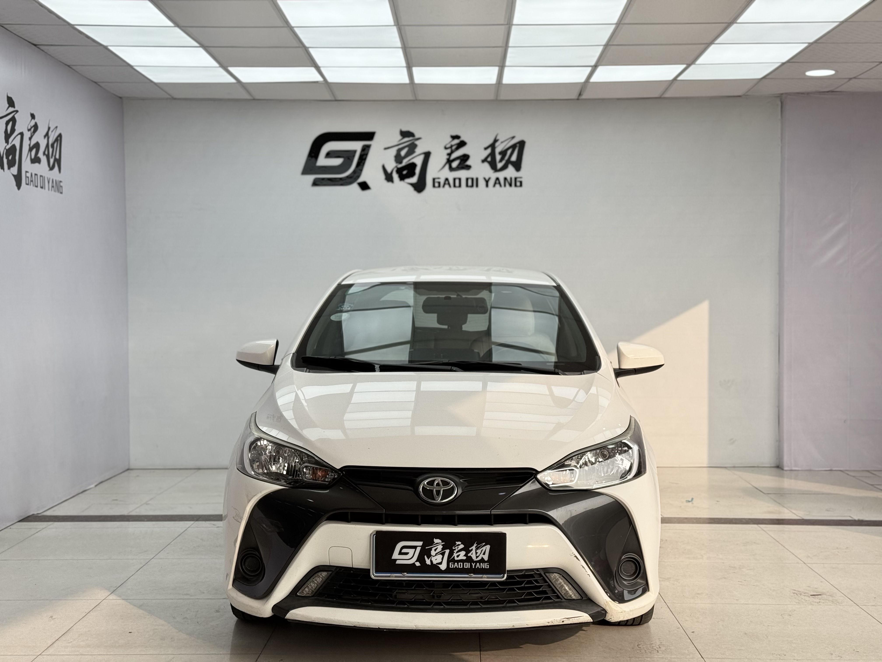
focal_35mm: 48
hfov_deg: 39.7
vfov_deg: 30.3
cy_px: 331
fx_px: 1223
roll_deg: +0.2
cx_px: 441
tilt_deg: -1.6
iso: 64
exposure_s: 1/1339
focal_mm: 6.76
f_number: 1.78
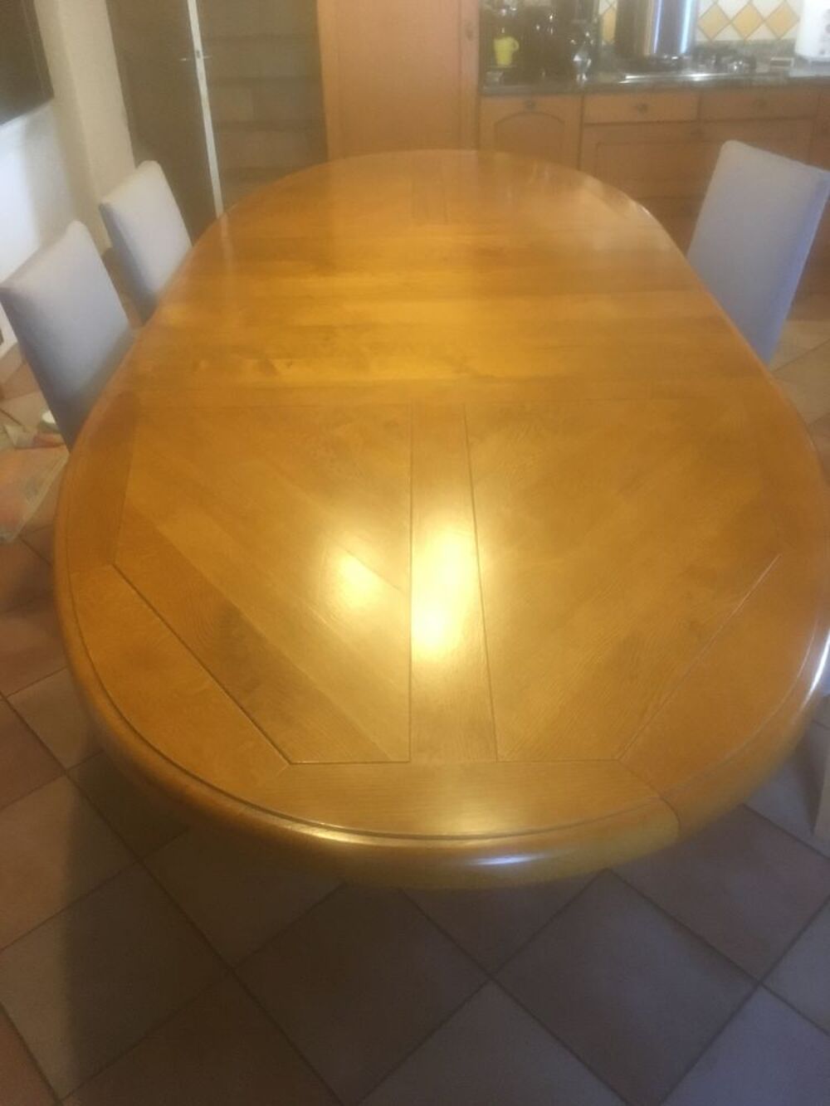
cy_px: 553
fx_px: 927
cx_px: 415
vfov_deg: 61.7
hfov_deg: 48.2
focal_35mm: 29
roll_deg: +2.1
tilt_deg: -36.7
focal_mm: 4.15
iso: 250
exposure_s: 1/17
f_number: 2.2
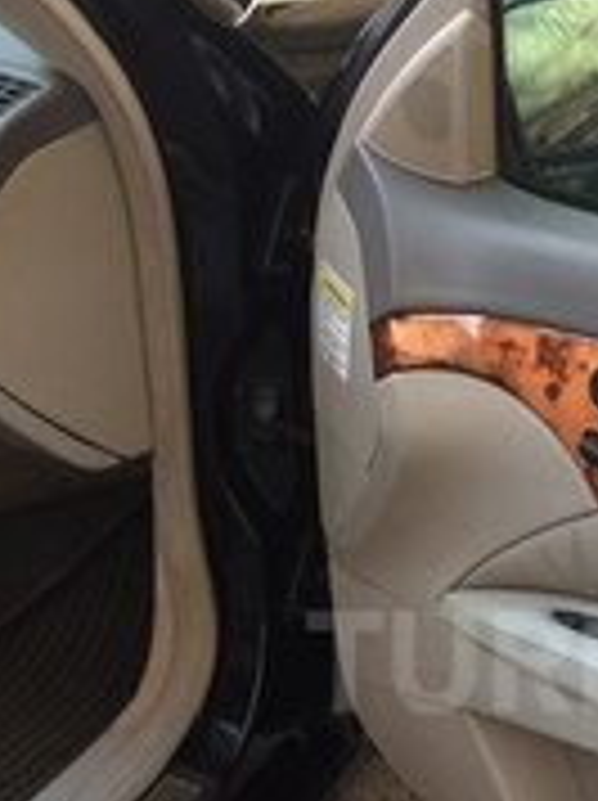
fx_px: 1870
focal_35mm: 81
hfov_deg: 17.6
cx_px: 652
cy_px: 662
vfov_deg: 23.7
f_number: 2.2
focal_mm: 4.15
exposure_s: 1/33
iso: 40
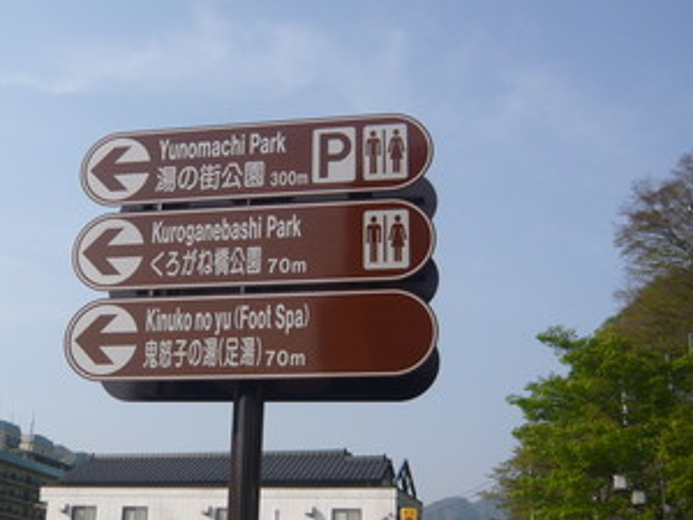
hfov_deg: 43.7
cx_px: 293
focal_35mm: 43
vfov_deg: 33.6
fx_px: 861
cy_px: 283
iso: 100
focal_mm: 4.6
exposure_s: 1/200
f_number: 8
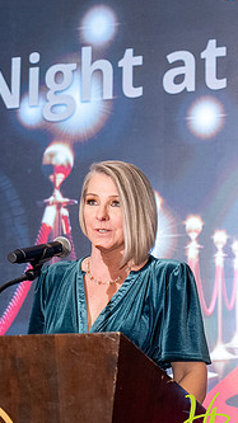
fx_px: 1168
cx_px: 289
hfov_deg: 11.4
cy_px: 208
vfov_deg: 20.6
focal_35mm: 104
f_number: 4
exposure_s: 1/200
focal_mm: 57
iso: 3200
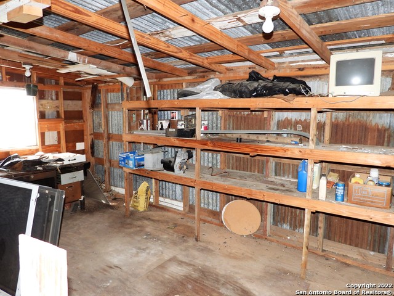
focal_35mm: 24
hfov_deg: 71.6
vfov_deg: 56.8
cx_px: 197
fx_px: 273
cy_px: 148
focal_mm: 4.3
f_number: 2.8
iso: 200
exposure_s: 1/30
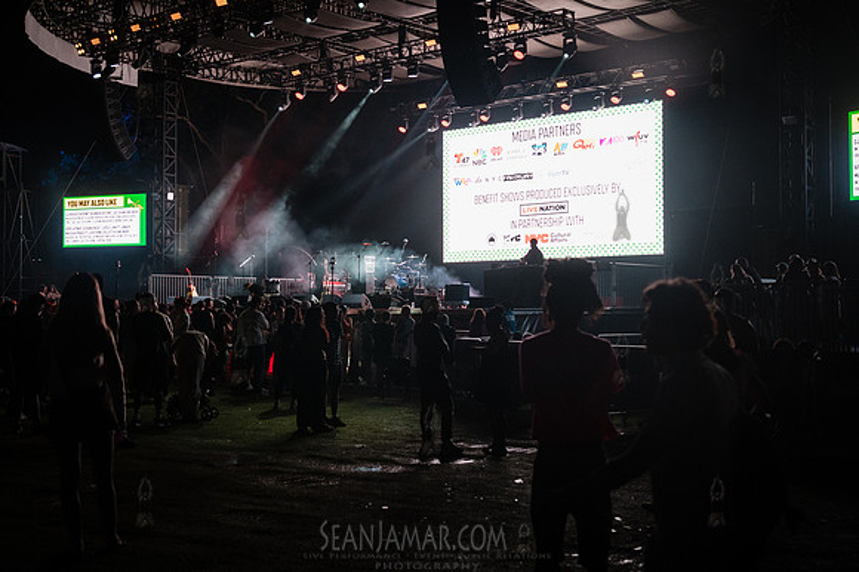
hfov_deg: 43.3
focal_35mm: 45
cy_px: 286
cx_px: 430
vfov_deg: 29.6
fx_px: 1081
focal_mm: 45
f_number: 3.5
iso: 3200
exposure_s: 1/640
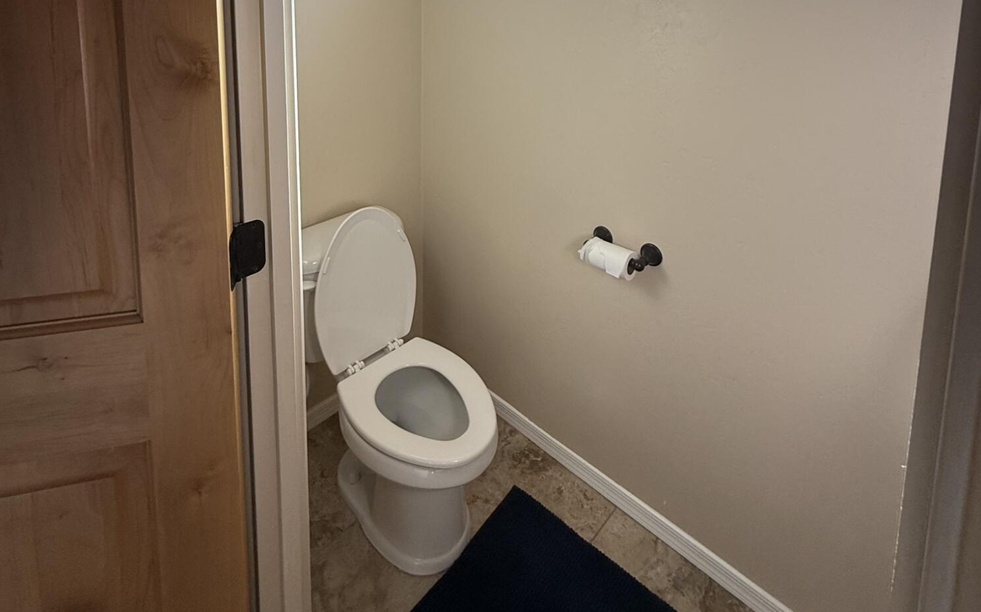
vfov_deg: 52.1
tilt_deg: -6.2
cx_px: 490
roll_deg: -0.7
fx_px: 535
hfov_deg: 85.1
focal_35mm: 20
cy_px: 55
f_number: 2.2
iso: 64
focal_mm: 2.22
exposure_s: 1/99
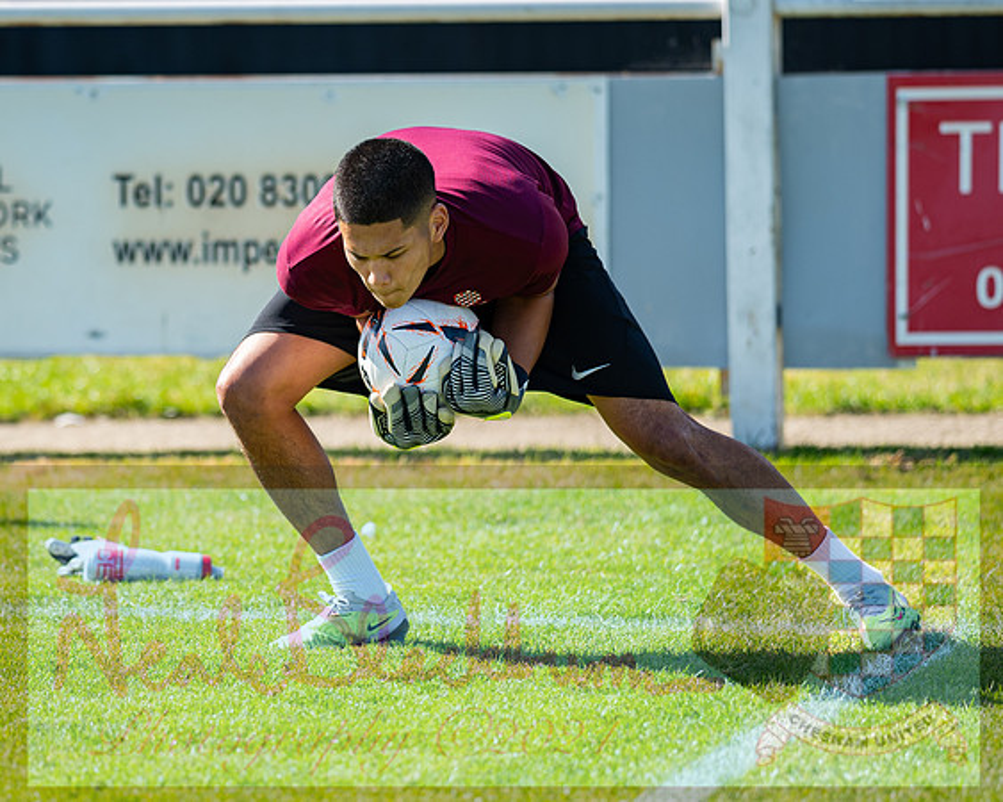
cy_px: 385
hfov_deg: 7.6
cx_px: 372
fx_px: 7518
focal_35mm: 253
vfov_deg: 6.1
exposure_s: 1/2000
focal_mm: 135
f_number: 1.8
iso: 80
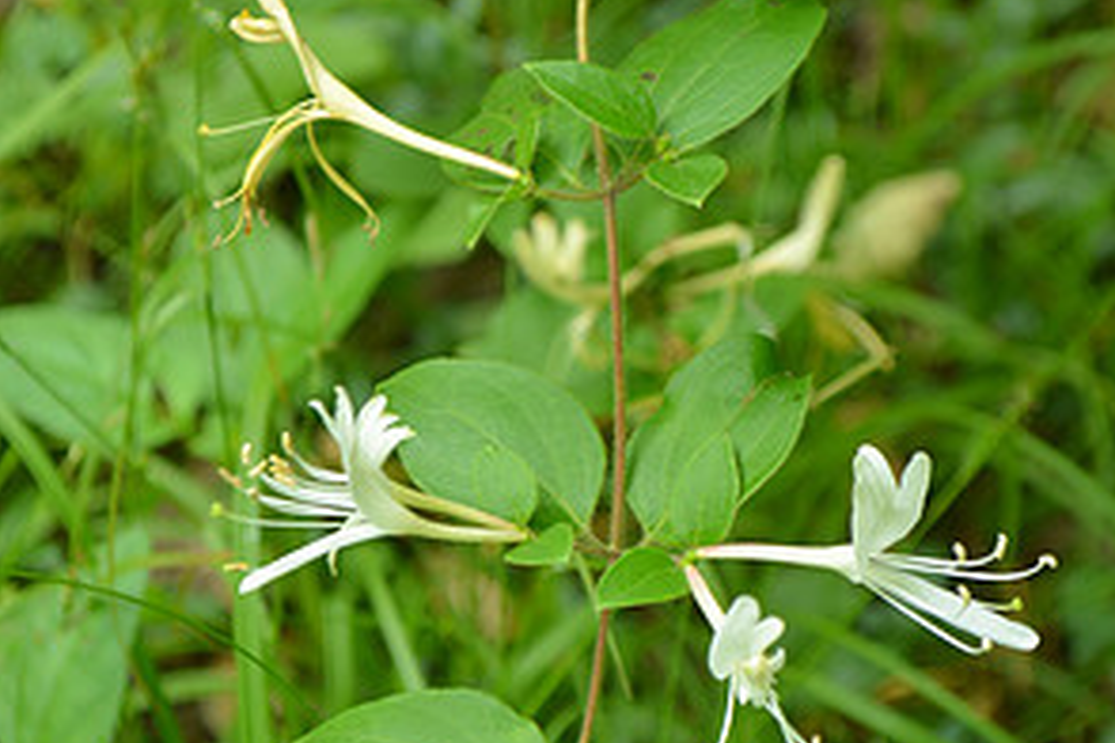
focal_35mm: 110
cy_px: 497
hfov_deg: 18.6
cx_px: 561
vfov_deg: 12.4
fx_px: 3407
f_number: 5.6
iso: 200
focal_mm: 48
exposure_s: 1/50
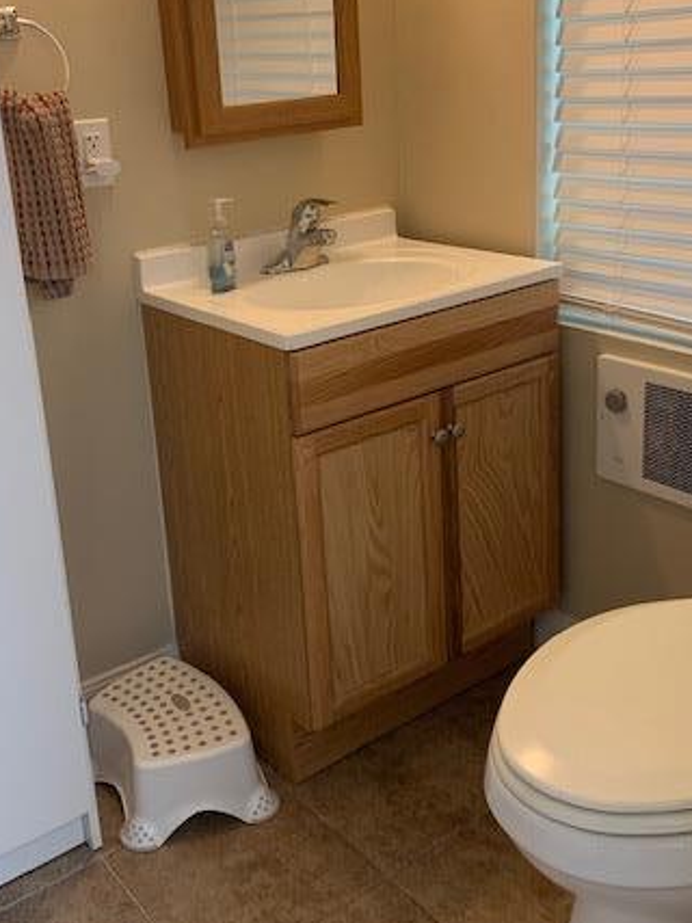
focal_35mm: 39
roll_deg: +3.6
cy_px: 367
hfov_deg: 36.7
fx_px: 1040
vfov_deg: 47.6
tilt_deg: -16.0
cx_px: 294
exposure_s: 1/60
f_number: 1.8
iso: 125
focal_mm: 4.25
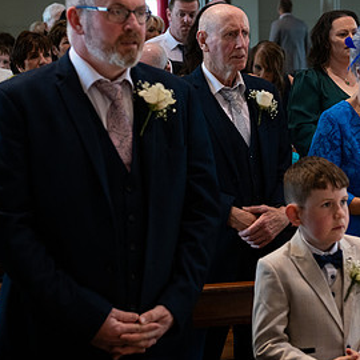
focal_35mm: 95
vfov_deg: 18.3
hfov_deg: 18.2
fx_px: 1118
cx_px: 240
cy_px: 123
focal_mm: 52
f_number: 3.5
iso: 800
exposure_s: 1/160
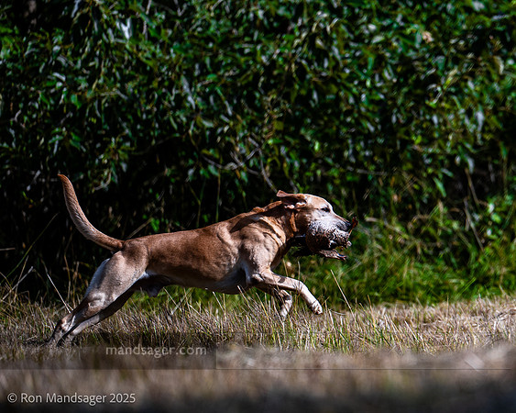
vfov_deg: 3.7
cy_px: 203
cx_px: 457
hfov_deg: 4.7
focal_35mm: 413
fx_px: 6300
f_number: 2.8
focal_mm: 200
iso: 80
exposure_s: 1/1250
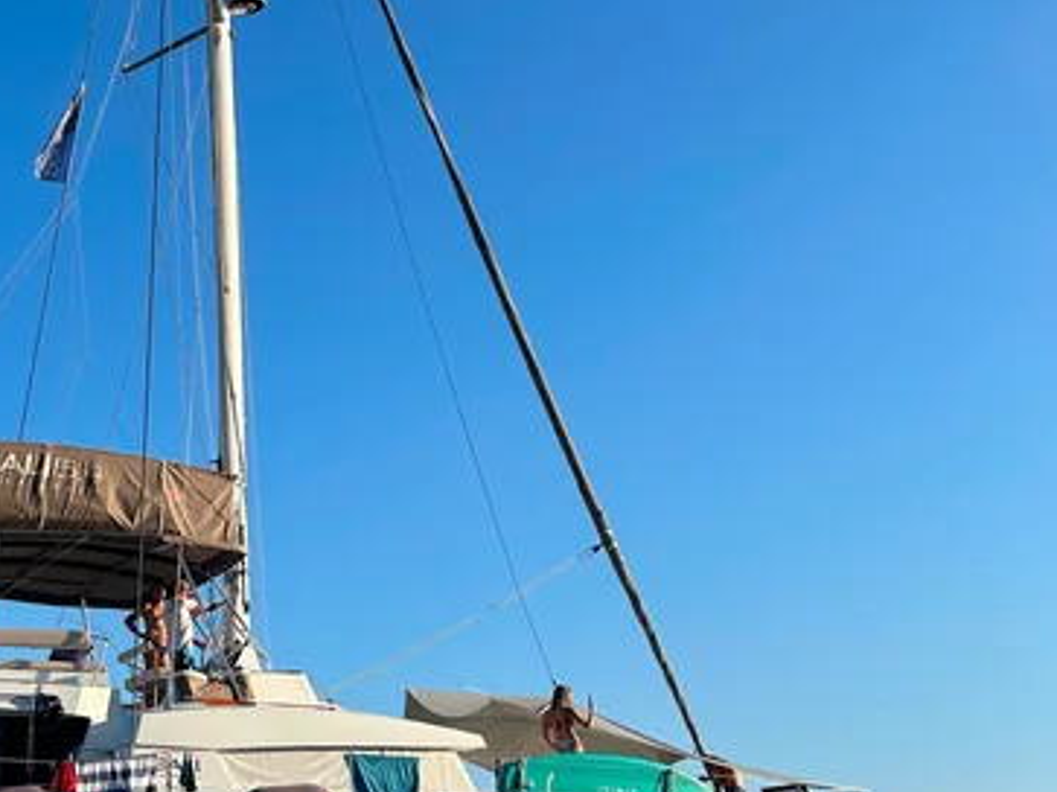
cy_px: 463
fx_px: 1313
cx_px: 189
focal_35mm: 43
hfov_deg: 41.7
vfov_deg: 33.5
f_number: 1.5
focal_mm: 5.7
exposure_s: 1/3968
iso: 50
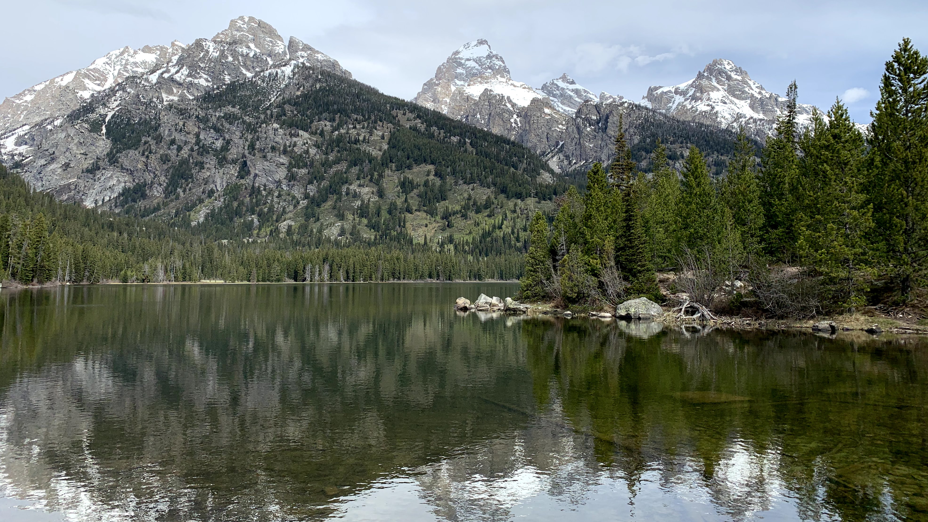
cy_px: 204
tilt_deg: +6.9
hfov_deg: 66.1
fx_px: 714
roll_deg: -0.2
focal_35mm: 29
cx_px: 456
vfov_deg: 40.0
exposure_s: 1/3185
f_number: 1.8
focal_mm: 4.25
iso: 25
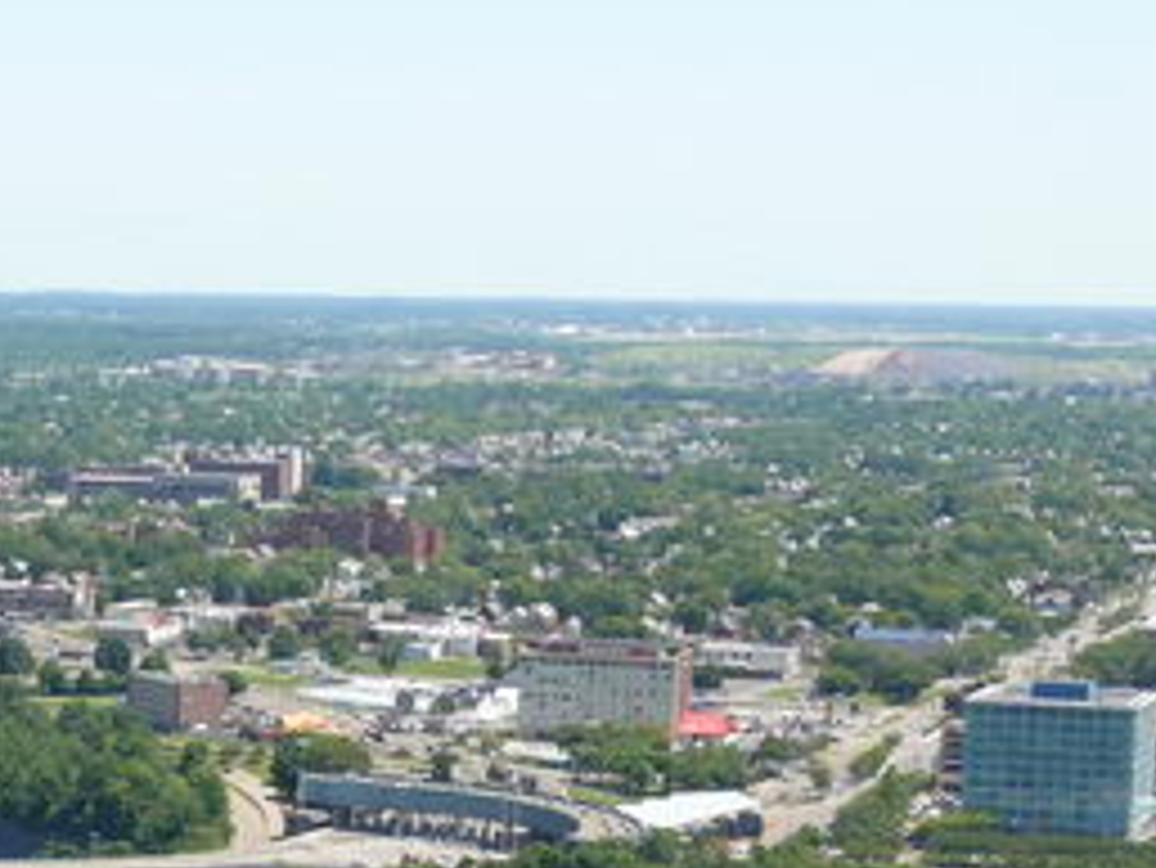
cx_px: -144
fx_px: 4677
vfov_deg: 10.5
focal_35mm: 140
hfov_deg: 13.8
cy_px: 1001
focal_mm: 12.2
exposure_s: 1/320
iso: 100
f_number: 5.6
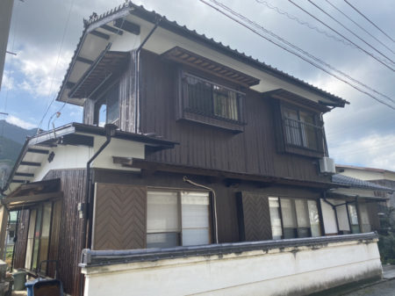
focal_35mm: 26
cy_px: 148
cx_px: 198
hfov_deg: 67.3
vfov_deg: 53.0
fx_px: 297
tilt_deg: +15.2
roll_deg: +1.9
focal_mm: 4.25
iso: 32
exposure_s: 1/1157
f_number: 1.8
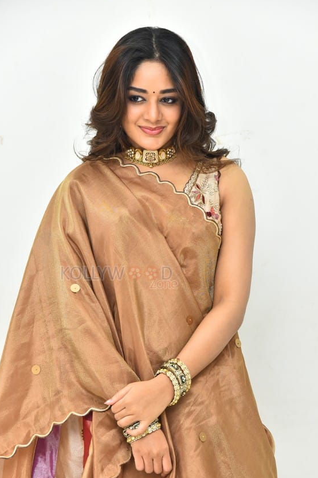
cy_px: 268
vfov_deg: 19.3
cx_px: 177
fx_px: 1405
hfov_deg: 12.9
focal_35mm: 106
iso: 2500
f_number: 5
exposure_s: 1/125
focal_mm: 92
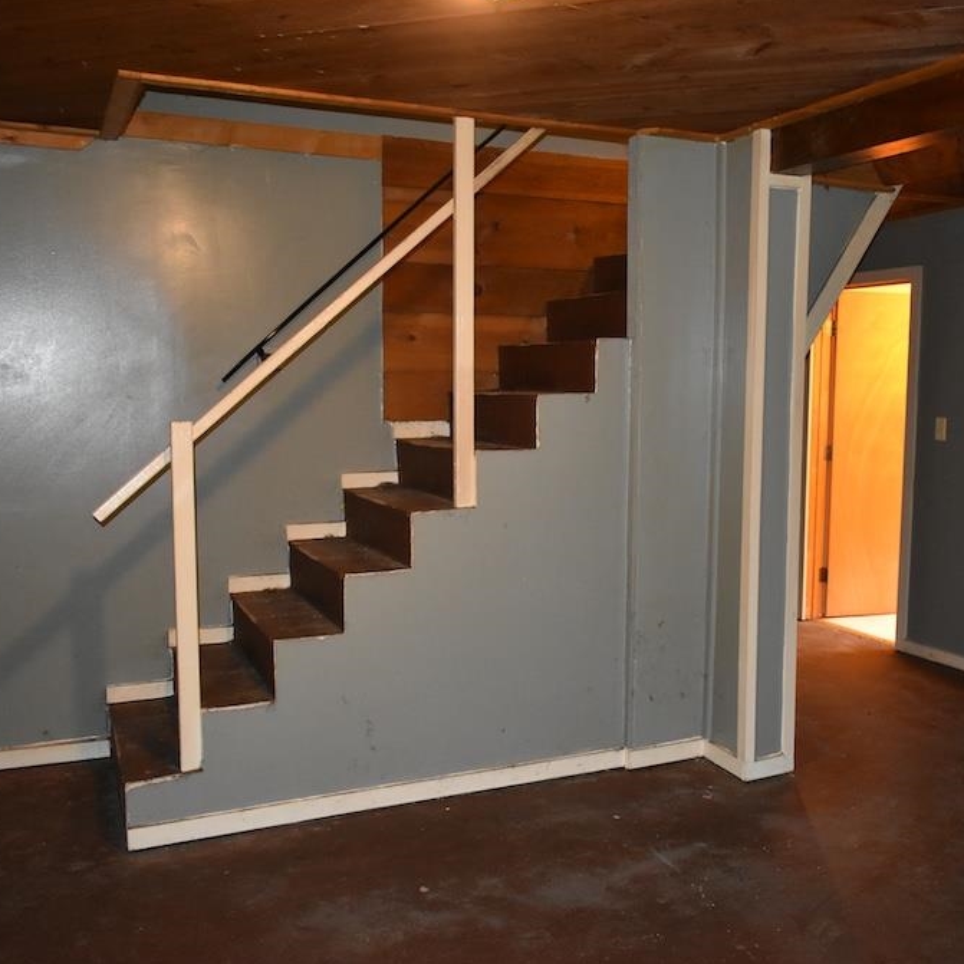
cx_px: 599
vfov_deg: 47.2
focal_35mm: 35
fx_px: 1103
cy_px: 482
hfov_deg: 46.8
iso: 2200
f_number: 3.5
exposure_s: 1/30
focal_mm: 18
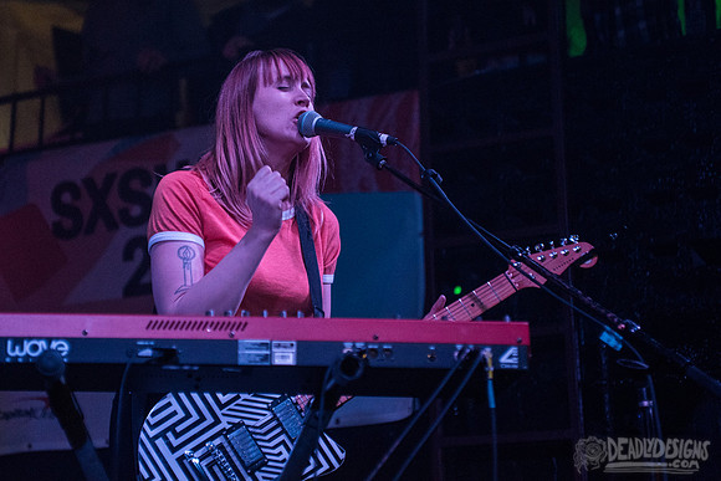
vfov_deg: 16.2
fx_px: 1690
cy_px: 191
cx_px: 287
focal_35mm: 84
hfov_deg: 24.0
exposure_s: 1/160
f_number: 2.8
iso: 3200
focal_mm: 70
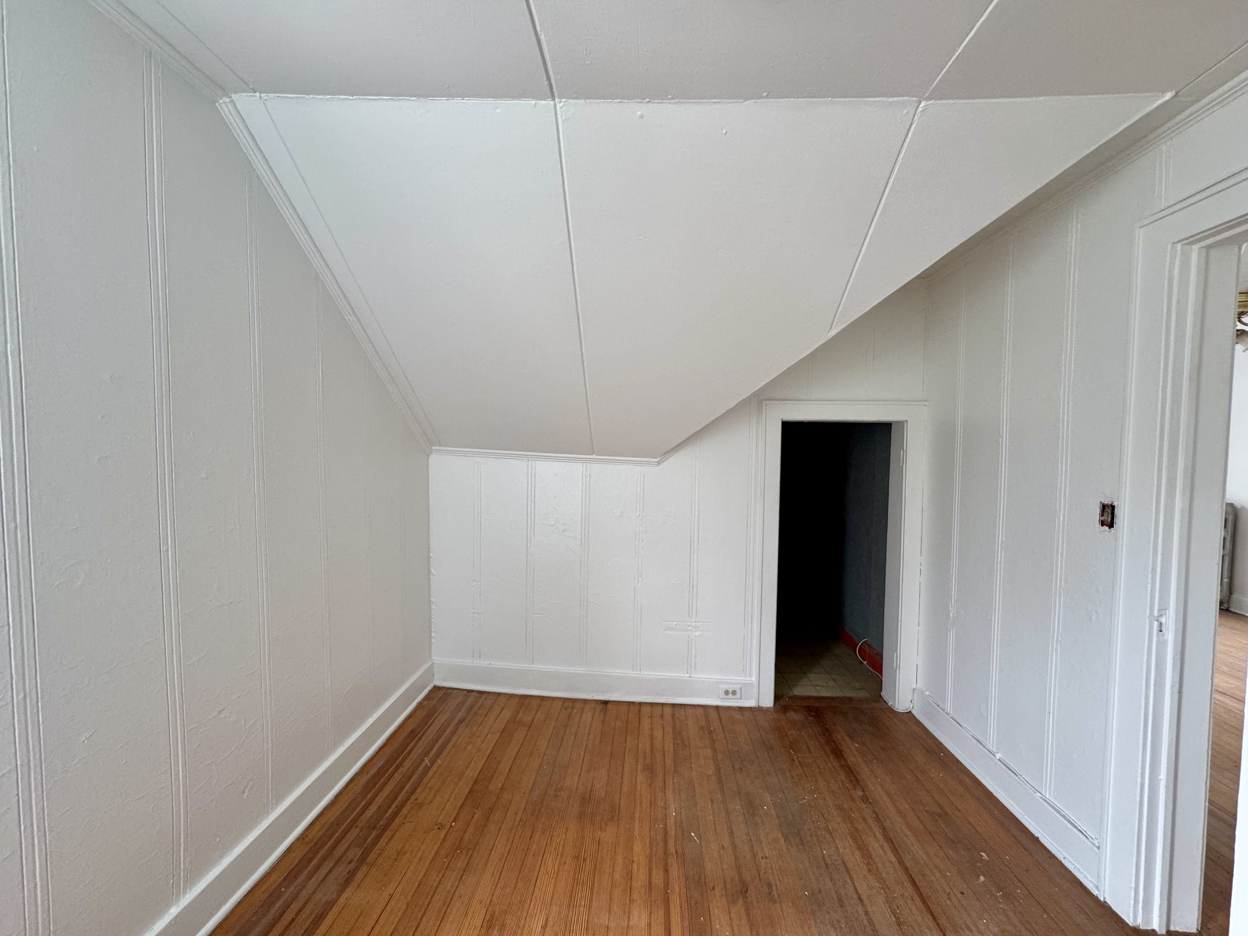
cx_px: 624
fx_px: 505
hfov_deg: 102.1
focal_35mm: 14
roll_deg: -0.1
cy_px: 468
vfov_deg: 85.7
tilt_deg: -2.1
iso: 200
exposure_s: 1/99
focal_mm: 2.22
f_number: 2.2
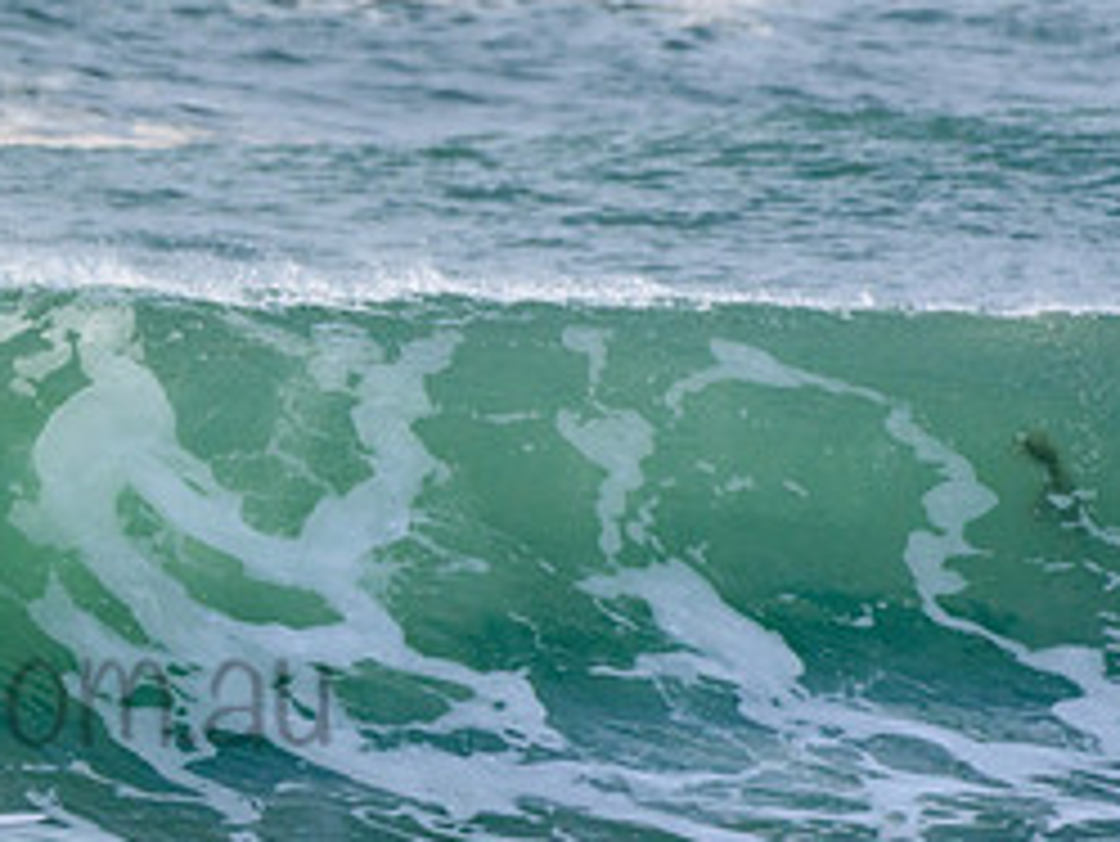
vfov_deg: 0.9
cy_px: 642
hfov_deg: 1.2
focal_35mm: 1679
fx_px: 54350
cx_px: -144
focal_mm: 500
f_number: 5.6
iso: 450
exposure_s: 1/2000
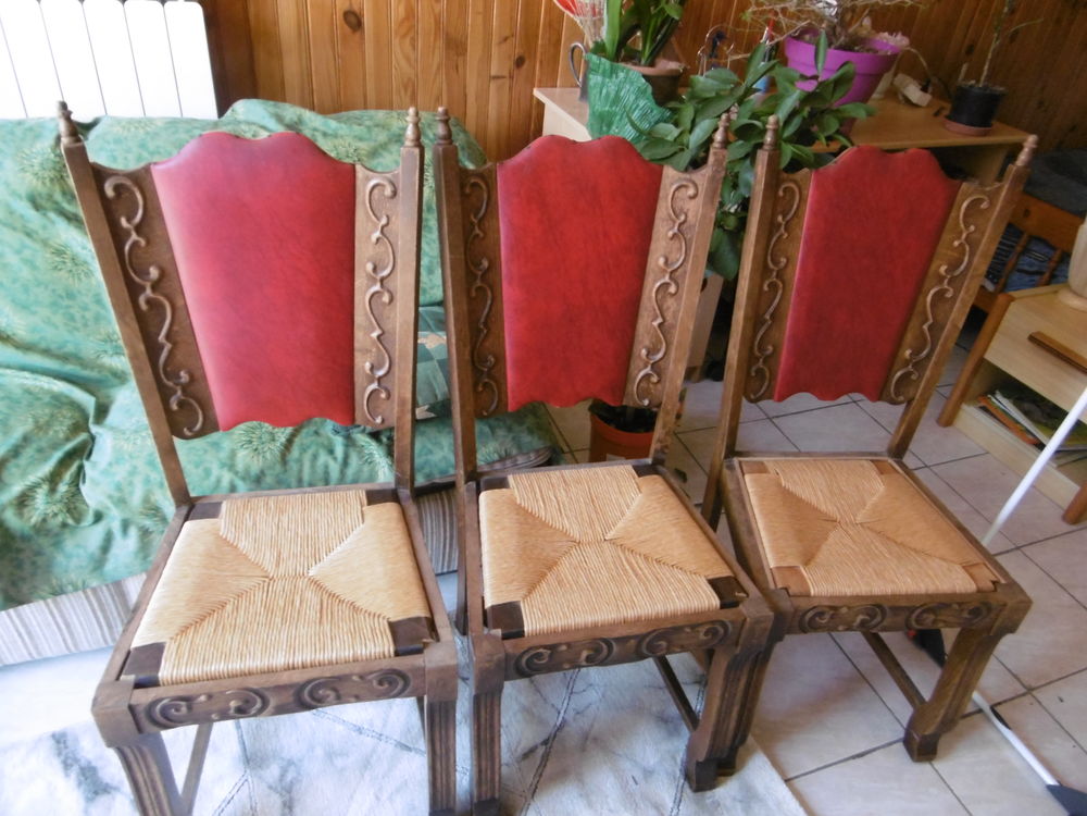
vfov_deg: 56.8
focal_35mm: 24
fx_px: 754
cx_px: 544
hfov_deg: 71.6
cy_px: 408
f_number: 3.1
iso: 400
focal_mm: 4.3
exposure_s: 1/20
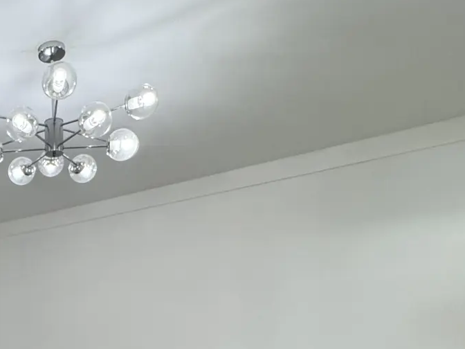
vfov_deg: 32.7
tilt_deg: +2.9
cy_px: 357
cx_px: -35
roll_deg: +0.2
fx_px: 537
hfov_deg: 39.2
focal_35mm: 40
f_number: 2.2
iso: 160
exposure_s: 1/60
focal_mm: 2.22
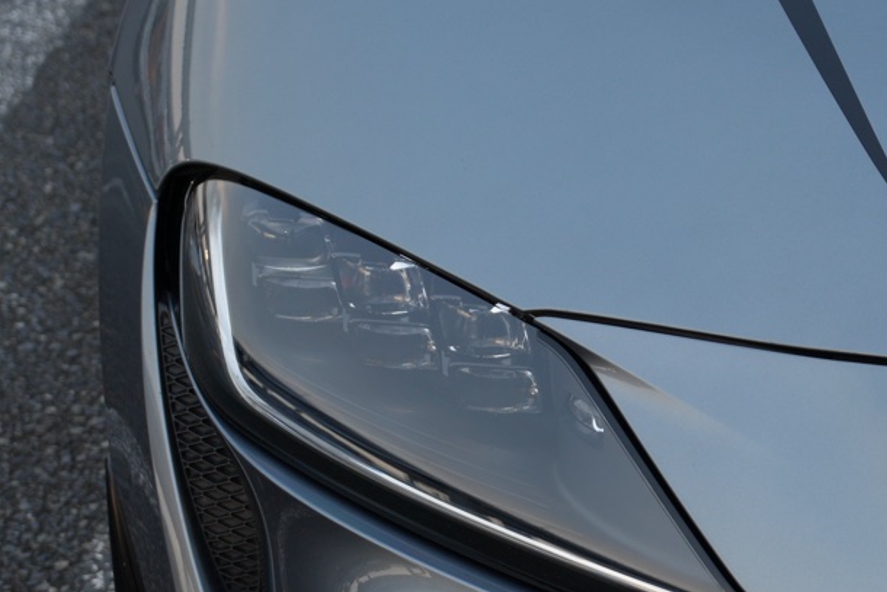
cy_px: 553
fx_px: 2908
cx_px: 697
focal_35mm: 118
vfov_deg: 11.5
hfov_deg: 17.2
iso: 100
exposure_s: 1/30
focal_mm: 30
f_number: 2.8
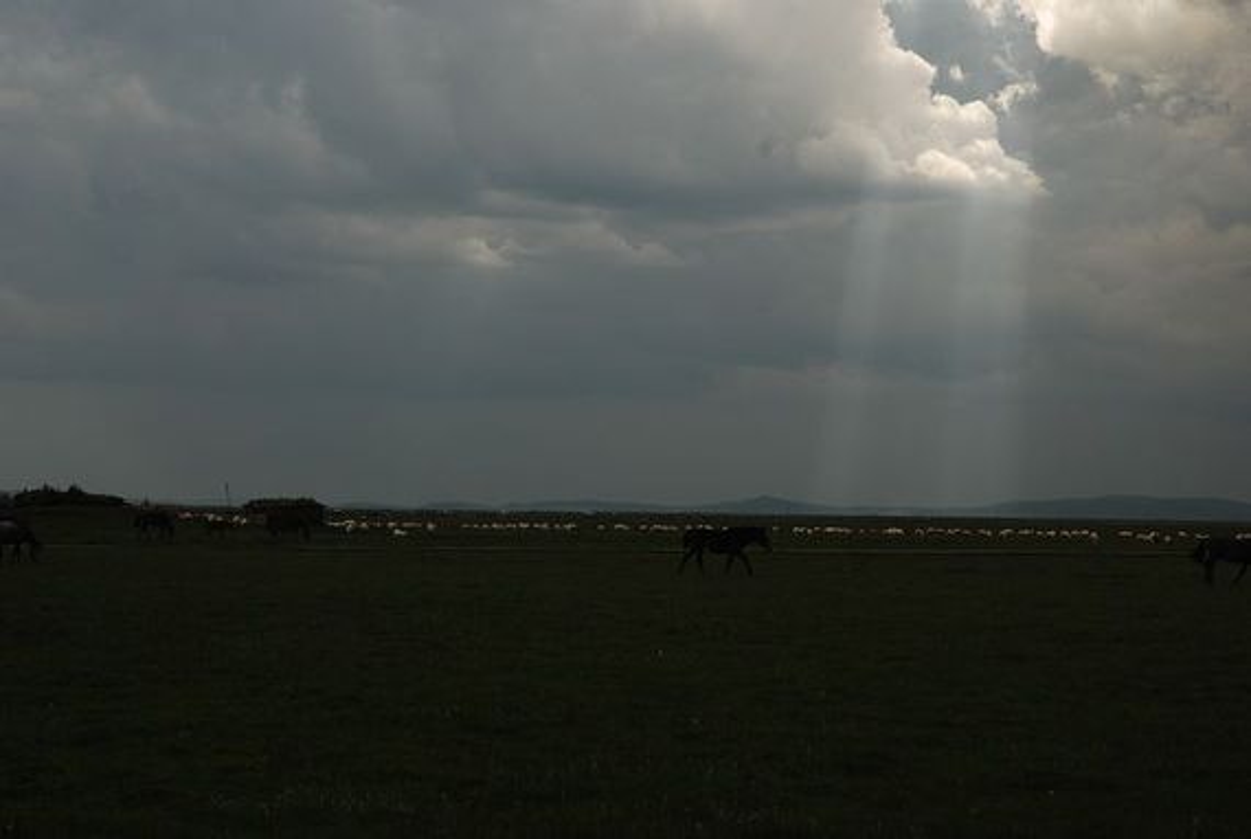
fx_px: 2924
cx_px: 626
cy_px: 420
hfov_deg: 24.2
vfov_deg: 16.3
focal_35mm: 84
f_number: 10
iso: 100
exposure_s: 1/160
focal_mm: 56
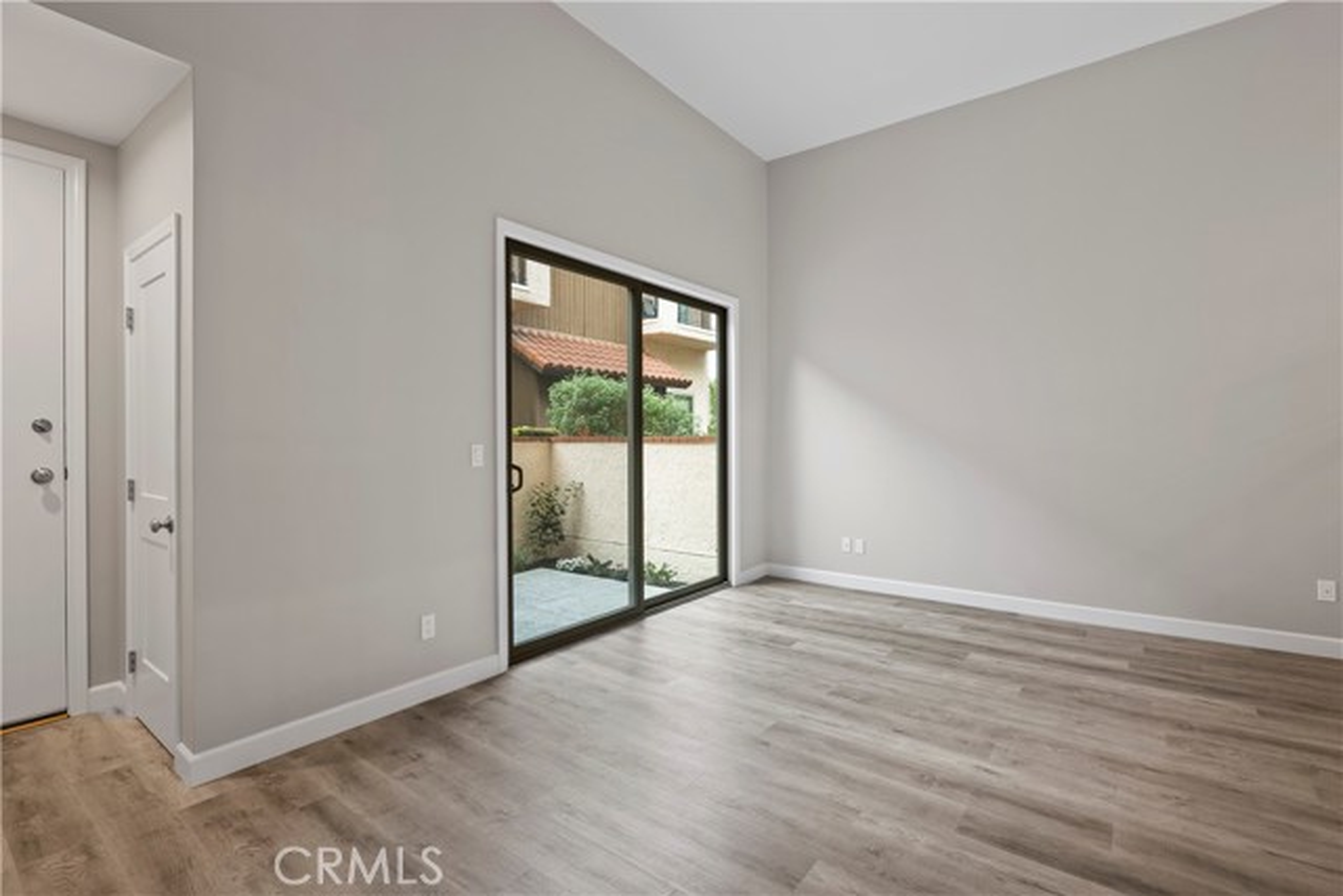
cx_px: 672
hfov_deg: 96.7
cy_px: 448
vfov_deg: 73.8
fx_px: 597
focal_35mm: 16
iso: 250
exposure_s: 1/2.5
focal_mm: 16
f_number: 6.3
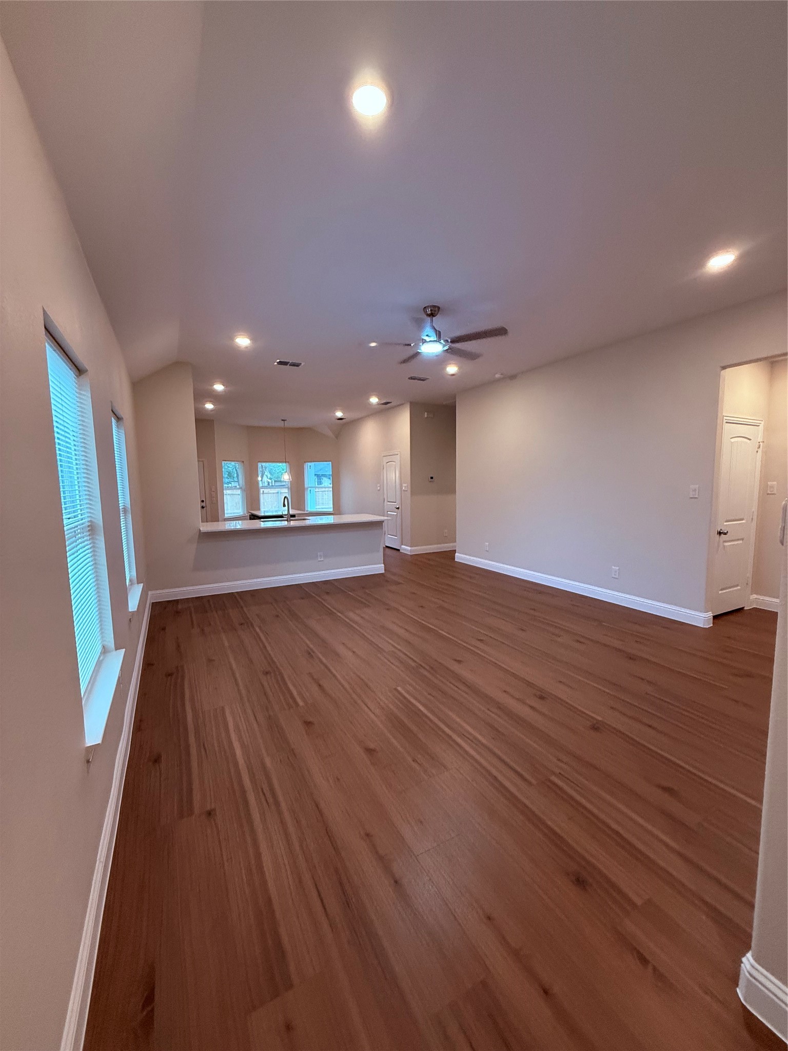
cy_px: 526
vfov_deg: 102.1
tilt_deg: -3.4
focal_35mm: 14
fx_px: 425
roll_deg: +0.4
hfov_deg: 85.7
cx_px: 394
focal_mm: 2.22
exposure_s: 1/120
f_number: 2.2
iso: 400
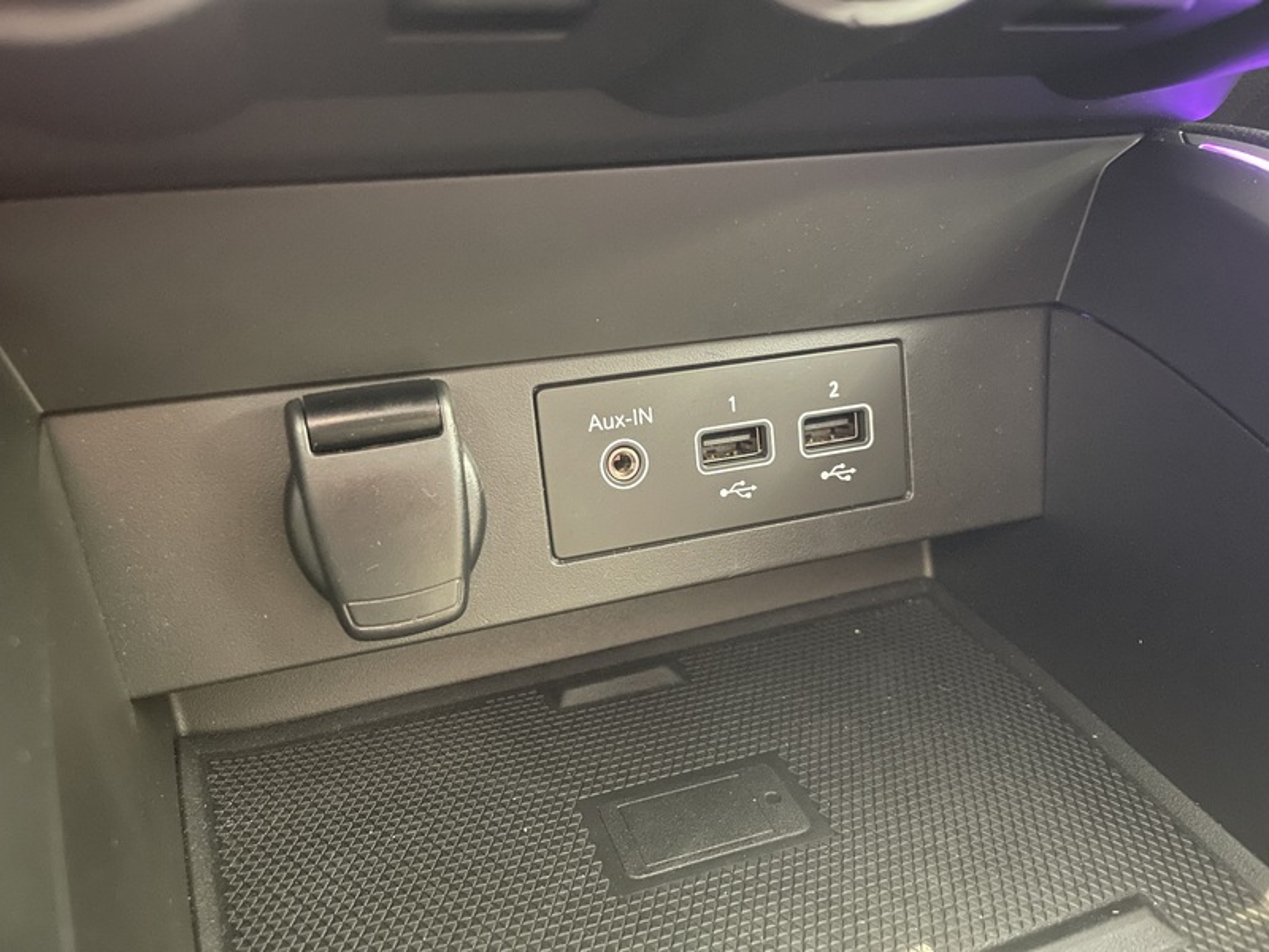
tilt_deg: -25.5
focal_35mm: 26
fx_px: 953
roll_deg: +0.0
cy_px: 476
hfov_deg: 67.3
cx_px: 634
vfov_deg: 53.1
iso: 800
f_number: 1.6
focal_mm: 4.2
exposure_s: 1/4
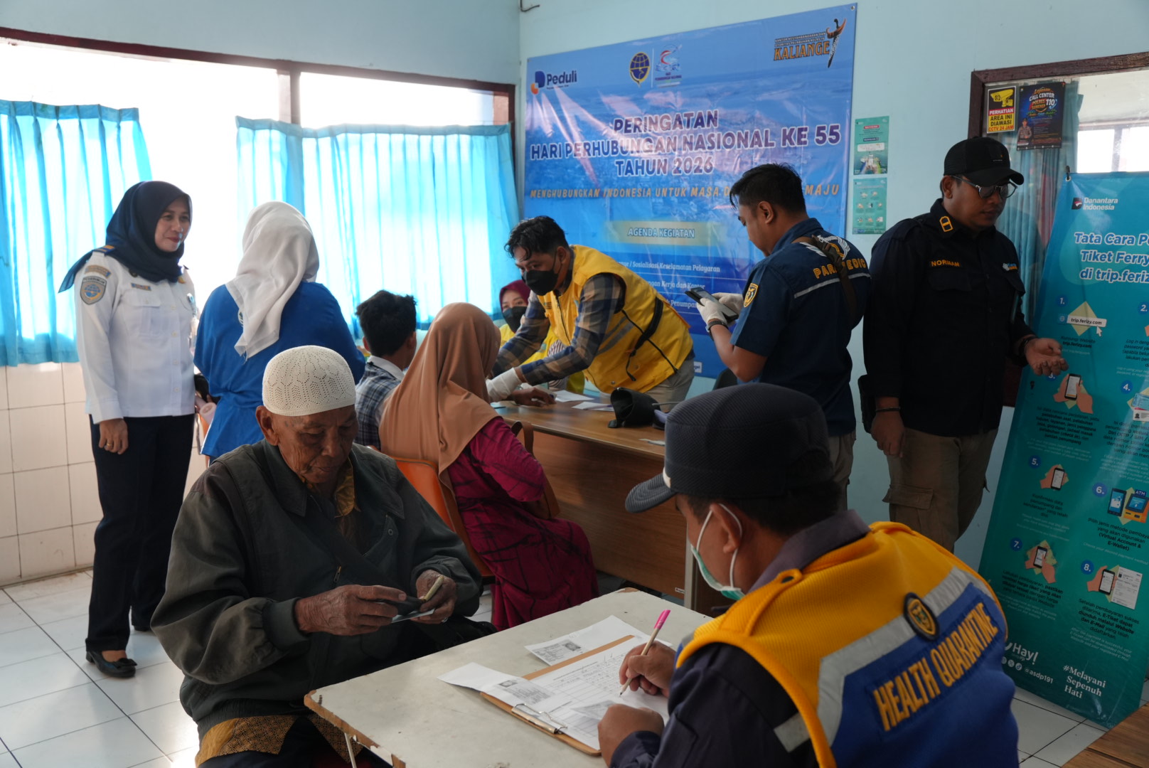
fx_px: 1054
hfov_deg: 57.2
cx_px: 574
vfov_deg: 40.0
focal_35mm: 33
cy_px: 384
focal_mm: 22
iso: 800
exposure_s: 1/160
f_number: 4
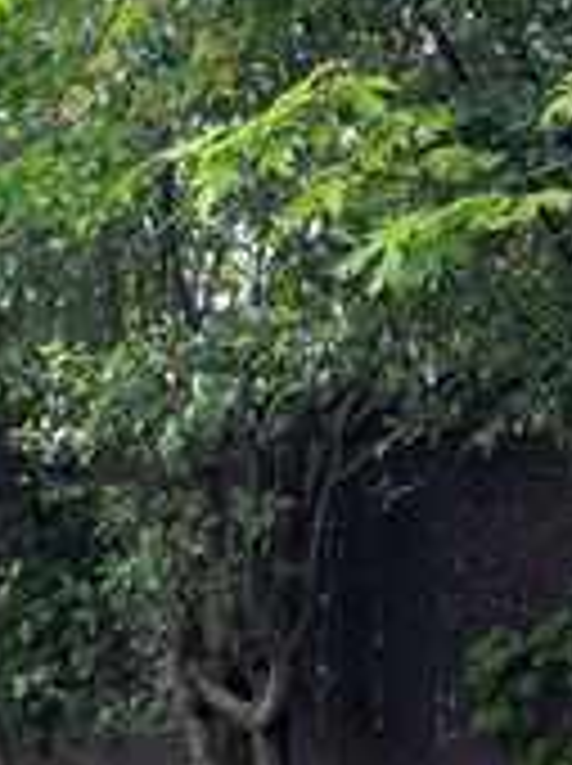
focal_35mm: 102
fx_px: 2253
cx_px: -77
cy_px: 835
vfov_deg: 18.6
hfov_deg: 14.1
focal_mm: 5.96
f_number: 1.6
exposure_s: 1/307
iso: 50
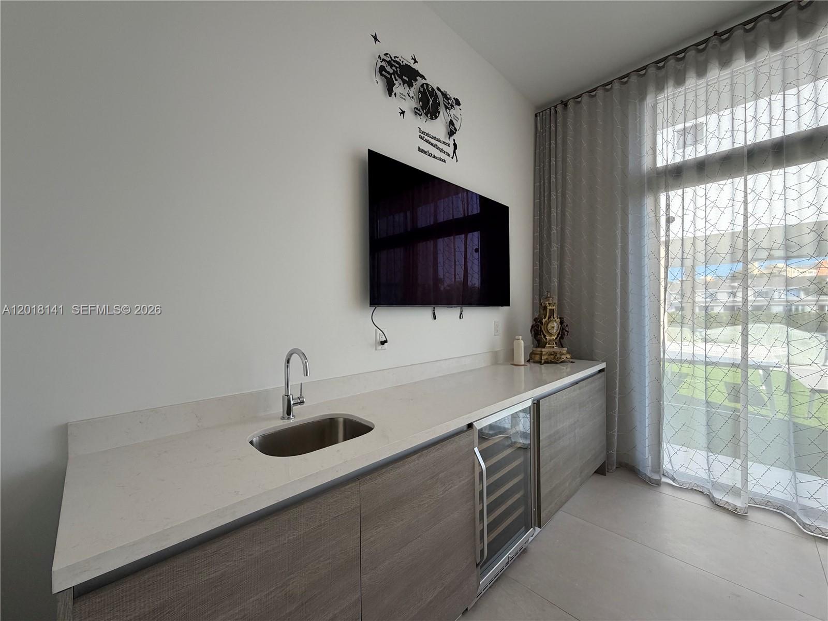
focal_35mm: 14
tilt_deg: +0.1
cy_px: 310
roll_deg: +0.7
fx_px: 335
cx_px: 414
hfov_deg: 102.1
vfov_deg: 85.7
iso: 160
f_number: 2.2
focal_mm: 2.22
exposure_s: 1/121
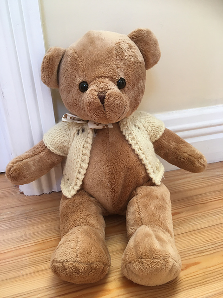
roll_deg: +1.3
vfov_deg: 61.7
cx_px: 112
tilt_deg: -25.3
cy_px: 149
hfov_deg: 48.2
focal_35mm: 29
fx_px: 249
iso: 25
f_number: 2.2
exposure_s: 1/33
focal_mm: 4.15
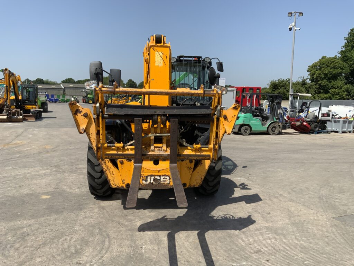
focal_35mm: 29
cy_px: 133
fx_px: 297
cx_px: 177
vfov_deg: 48.2
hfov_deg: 61.7
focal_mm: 3
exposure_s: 1/2058
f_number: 1.8
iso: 16
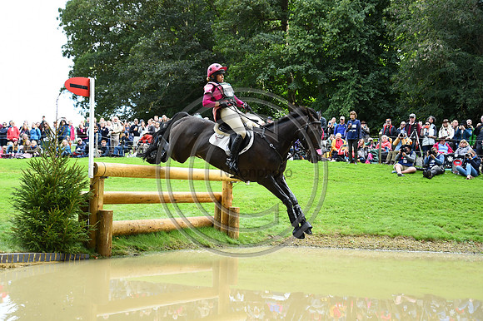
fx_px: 590
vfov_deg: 30.5
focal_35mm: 44
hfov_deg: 44.5
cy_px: 160
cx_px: 242
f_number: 4.2
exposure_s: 1/1250
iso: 1250
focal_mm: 44
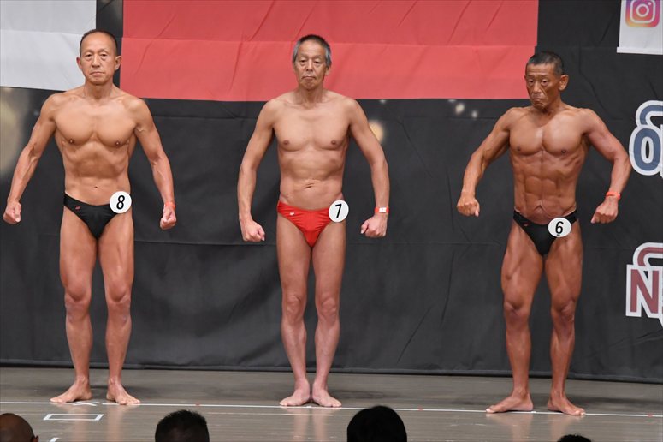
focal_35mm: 225
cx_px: 332
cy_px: 221
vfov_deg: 6.1
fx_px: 4142
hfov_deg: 9.2
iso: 5000
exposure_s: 1/400
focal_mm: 150
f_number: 5.6
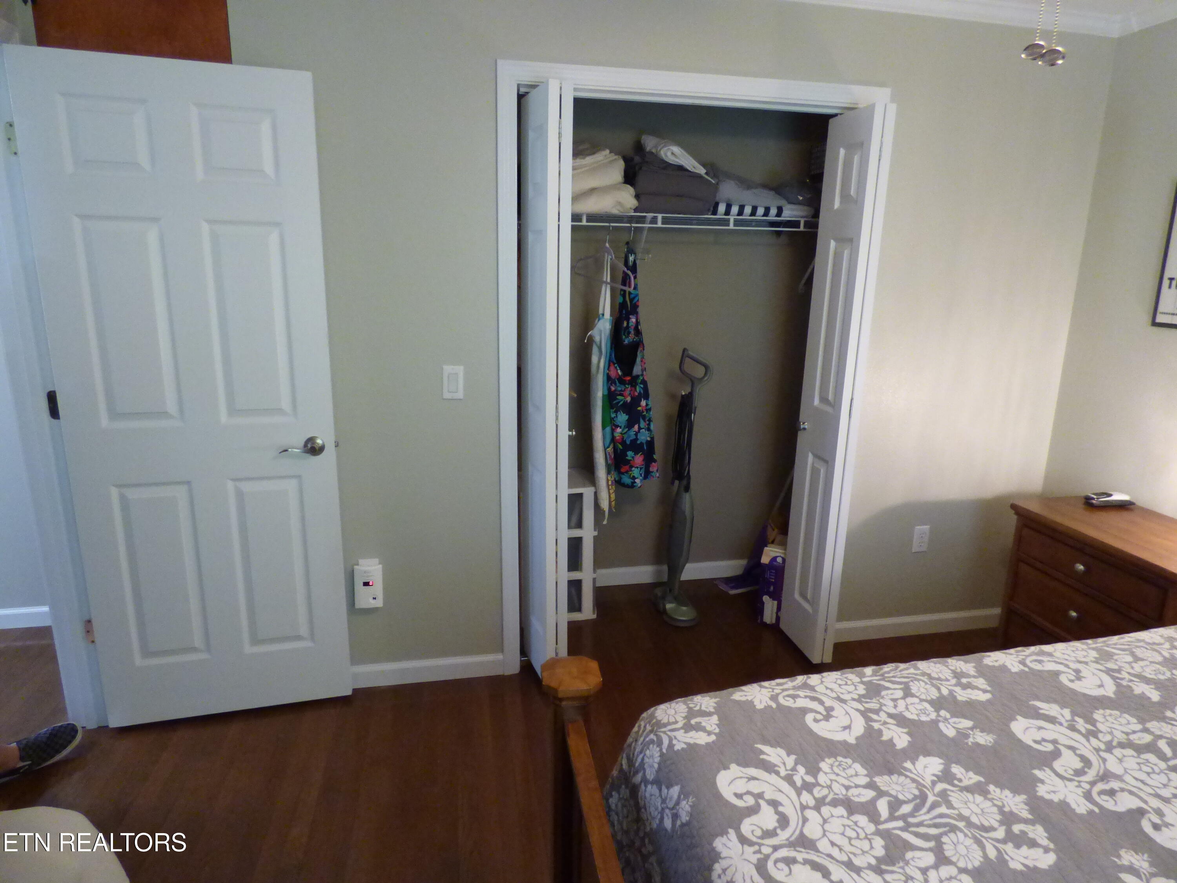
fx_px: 680
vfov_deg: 66.0
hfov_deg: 81.7
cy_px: 442
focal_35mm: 20
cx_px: 588
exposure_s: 1/40
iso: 800
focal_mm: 3.58
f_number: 2.8
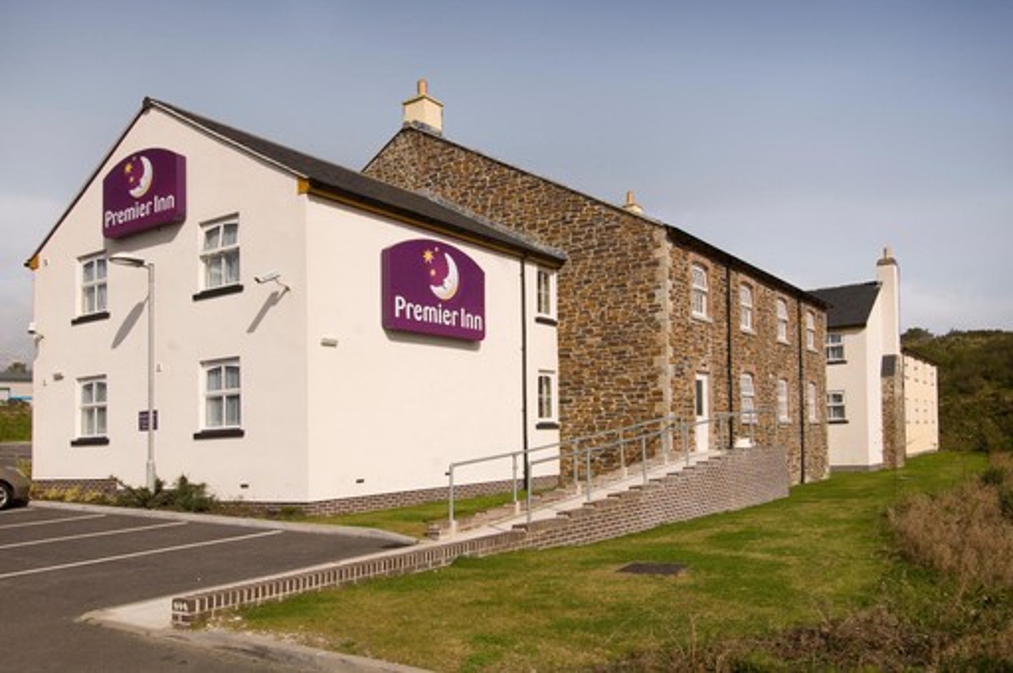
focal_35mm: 27
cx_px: 506
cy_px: 336
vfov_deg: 47.8
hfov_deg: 67.4
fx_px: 759
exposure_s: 1/1600
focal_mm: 18
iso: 400
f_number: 9
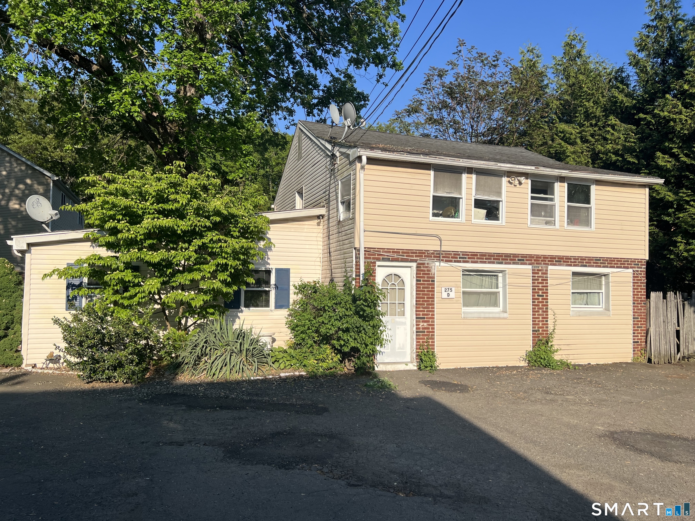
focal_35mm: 26
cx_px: 348
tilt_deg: +3.1
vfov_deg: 53.1
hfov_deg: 67.3
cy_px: 260
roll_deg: -0.6
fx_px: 522
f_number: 1.5
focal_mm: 5.7
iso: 50
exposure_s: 1/4630
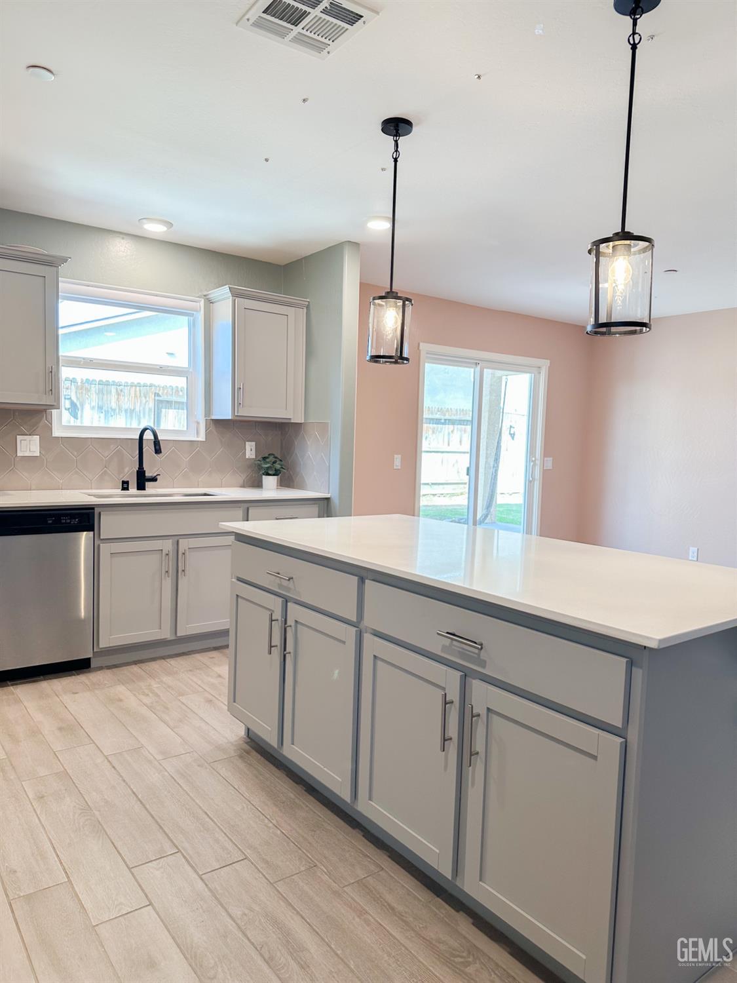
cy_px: 492
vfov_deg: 71.6
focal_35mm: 24
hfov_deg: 56.8
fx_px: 681
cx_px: 368
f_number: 1.78
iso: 100
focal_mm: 6.86
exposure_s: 1/120
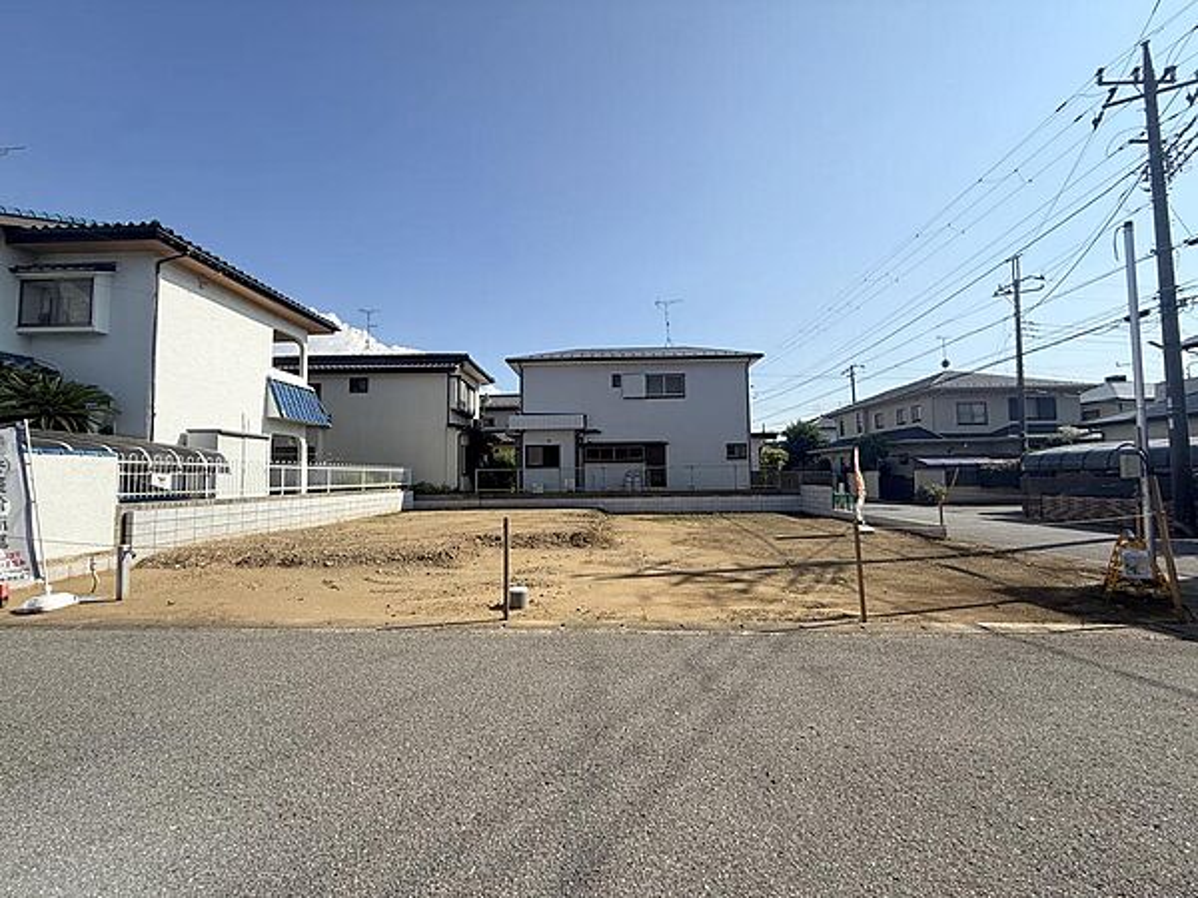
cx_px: 599
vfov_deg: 85.7
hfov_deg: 102.1
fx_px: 485
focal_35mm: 14
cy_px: 449
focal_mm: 2.22
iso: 50
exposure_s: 1/2320
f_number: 2.2
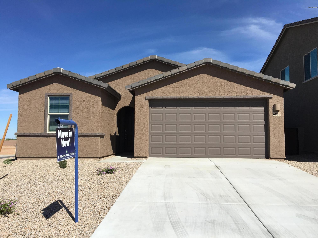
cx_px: 159
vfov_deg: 48.2
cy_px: 119
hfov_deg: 61.7
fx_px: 266
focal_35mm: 29
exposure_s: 1/2653
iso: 25
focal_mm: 4.15
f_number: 2.2
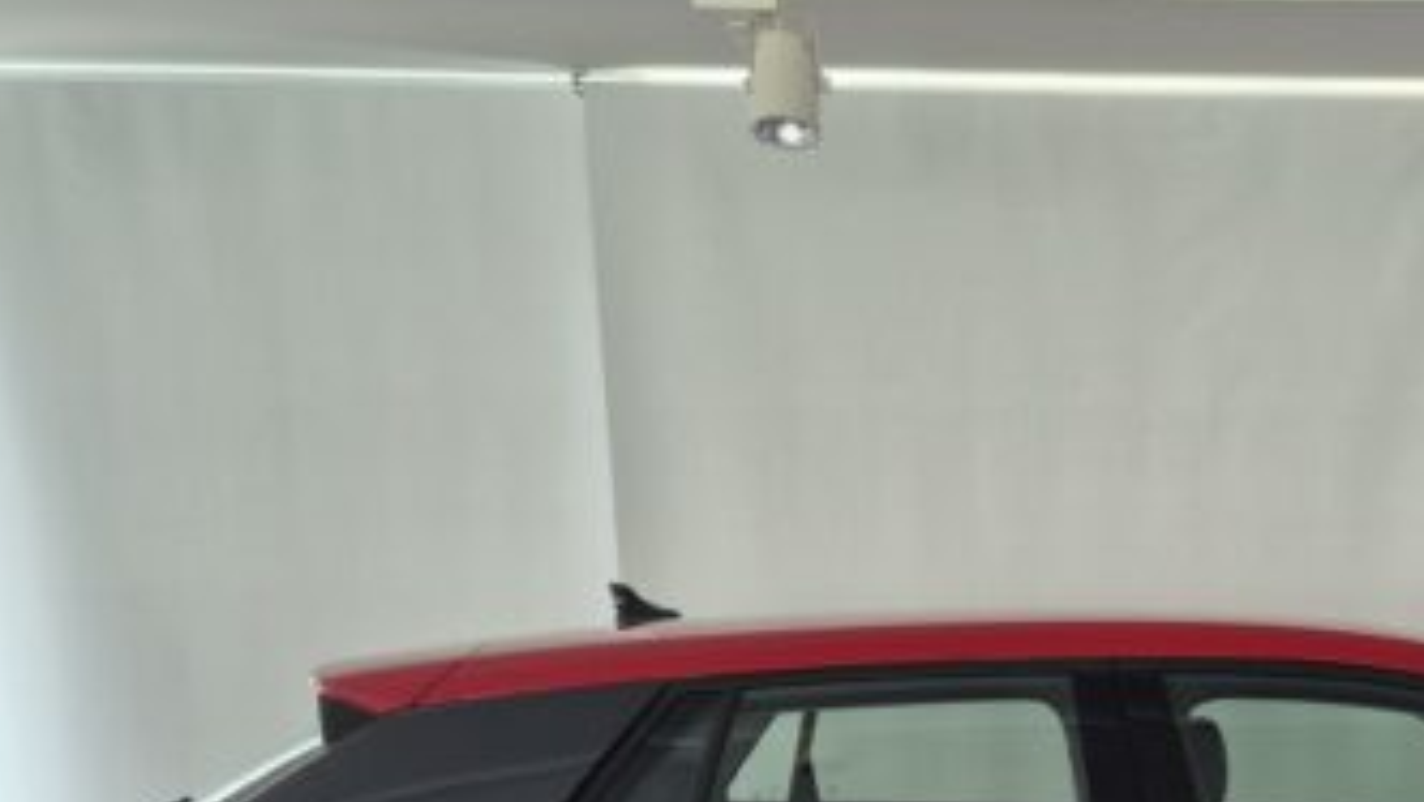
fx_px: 2191
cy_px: 1059
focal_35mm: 58
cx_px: 1304
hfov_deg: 33.9
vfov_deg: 19.1
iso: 250
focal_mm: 5.4
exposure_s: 1/100
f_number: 1.8
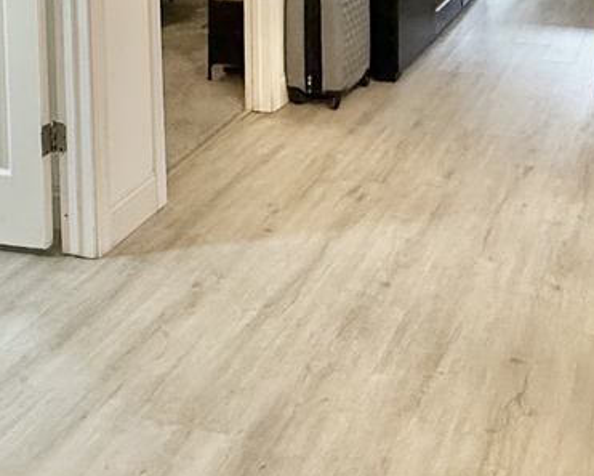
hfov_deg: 34.1
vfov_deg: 24.5
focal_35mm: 53
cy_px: -165
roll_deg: -0.8
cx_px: 487
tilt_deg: -3.9
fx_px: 932
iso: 500
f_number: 2.2
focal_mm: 2.22
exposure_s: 1/120
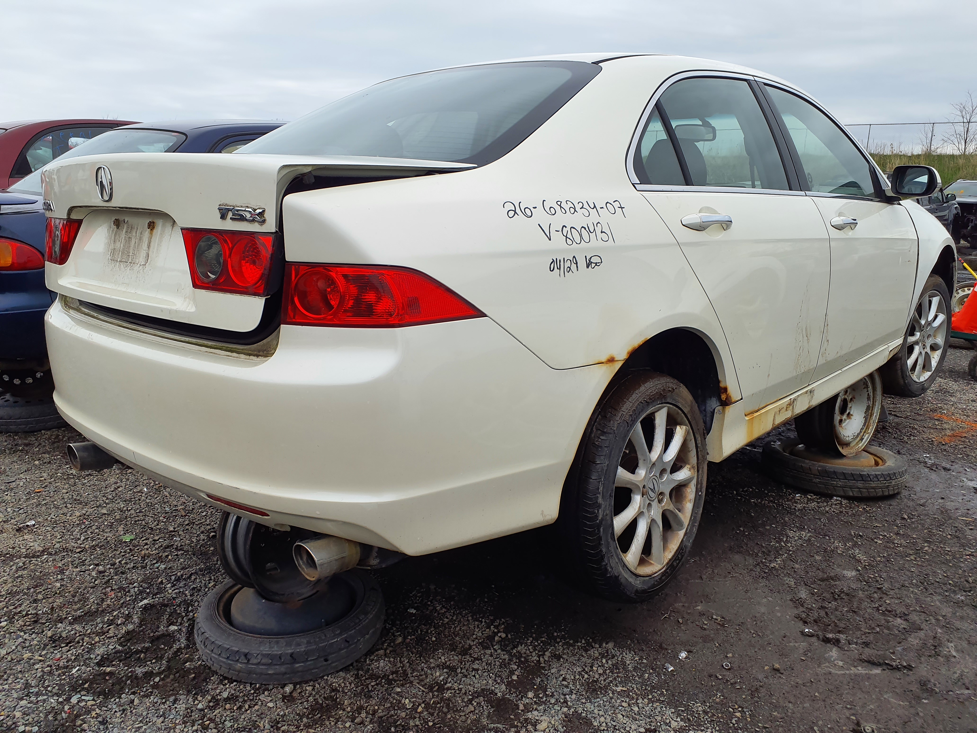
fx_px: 762
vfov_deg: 51.4
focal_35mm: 27
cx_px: 488
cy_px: 366
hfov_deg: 65.3
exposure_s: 1/1248
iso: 40
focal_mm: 3.58
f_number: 1.9
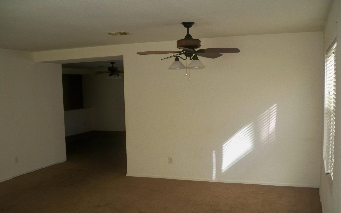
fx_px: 353
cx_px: 173
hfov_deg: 51.5
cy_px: 127
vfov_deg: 33.5
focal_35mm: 38
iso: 250
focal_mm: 6.3
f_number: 3.1
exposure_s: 1/60
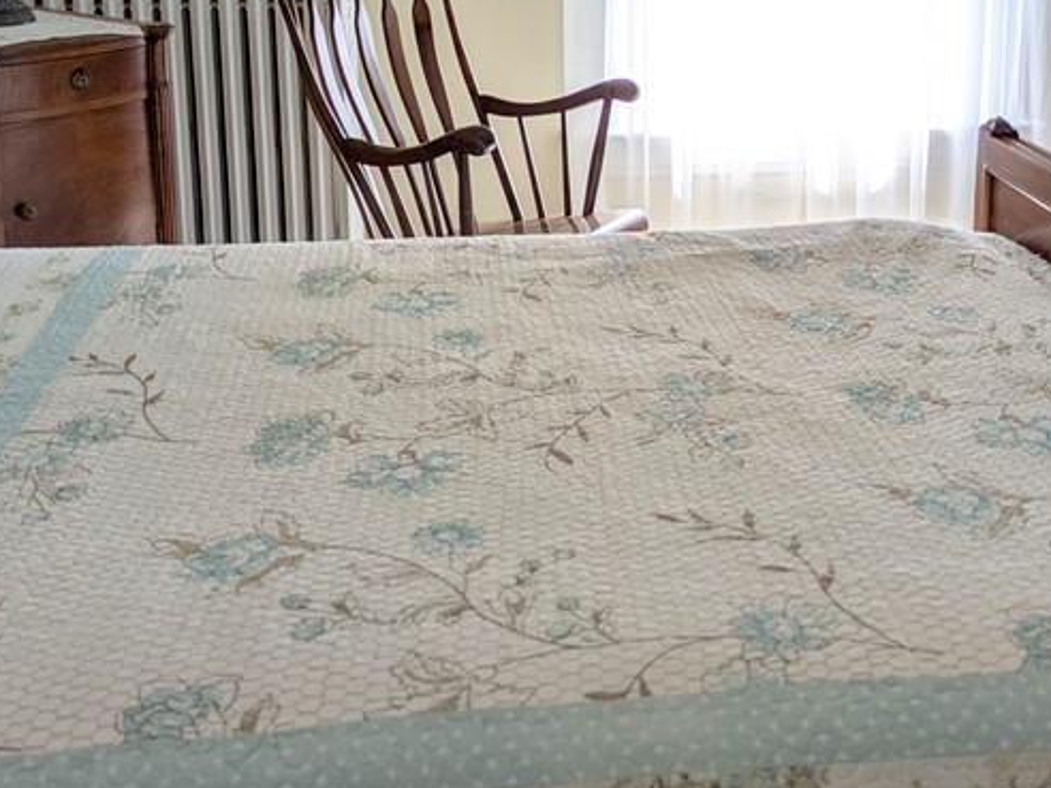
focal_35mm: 52
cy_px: 113
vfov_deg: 27.3
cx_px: 636
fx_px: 1579
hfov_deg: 36.7
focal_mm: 5.43
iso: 44
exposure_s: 1/266
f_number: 1.89
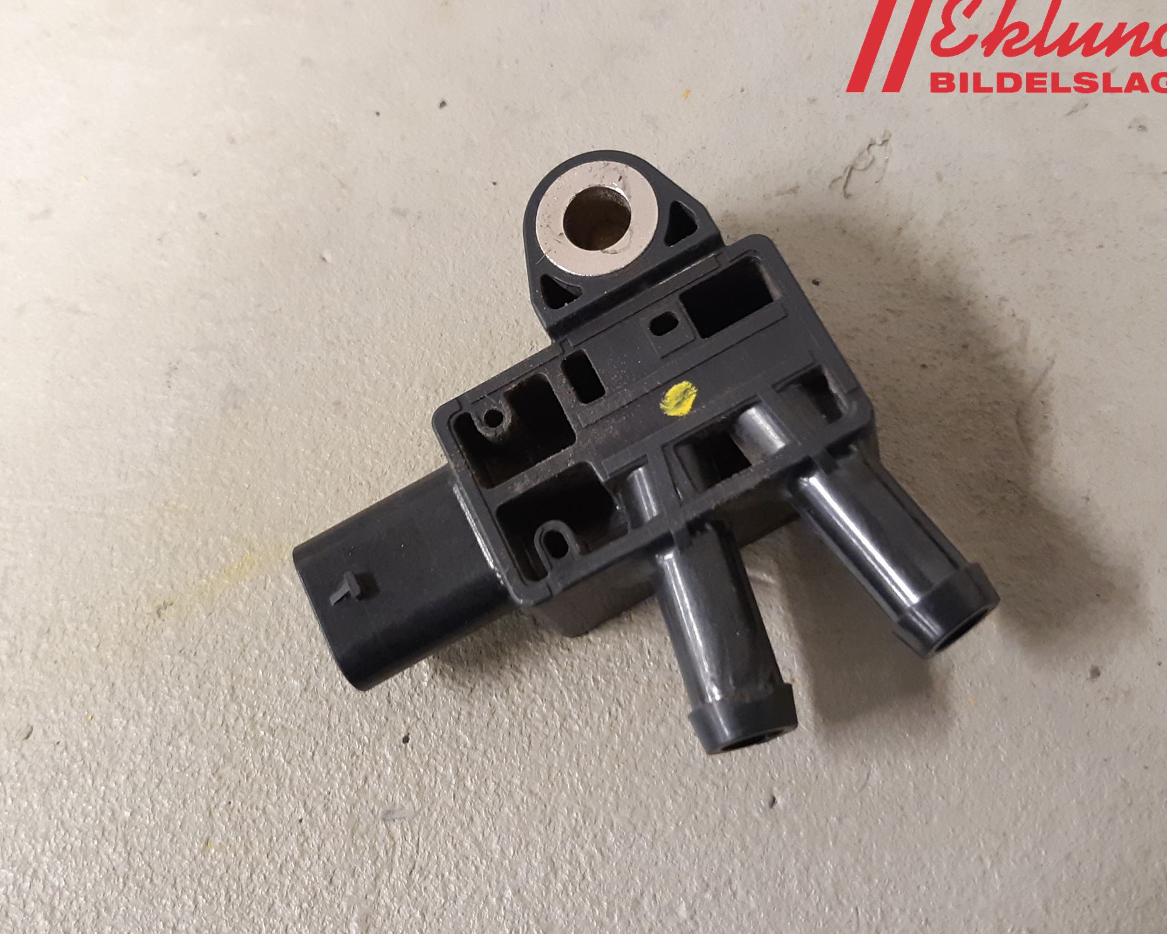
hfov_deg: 62.2
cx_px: 588
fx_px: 967
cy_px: 469
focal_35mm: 28
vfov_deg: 51.5
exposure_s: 1/33
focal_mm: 3.93
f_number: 1.7
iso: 250
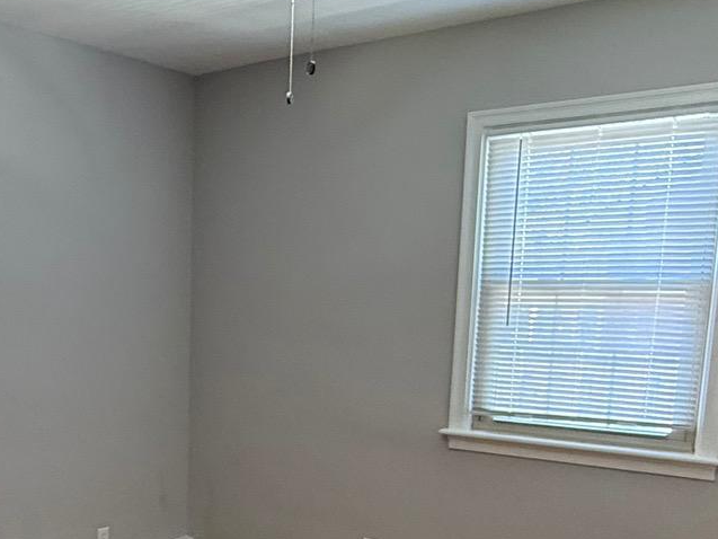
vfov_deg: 31.1
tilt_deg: -10.4
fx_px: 934
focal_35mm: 45
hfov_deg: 40.4
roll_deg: -1.2
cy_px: 452
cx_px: 150
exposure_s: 1/60
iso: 320
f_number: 2.2
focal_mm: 2.22
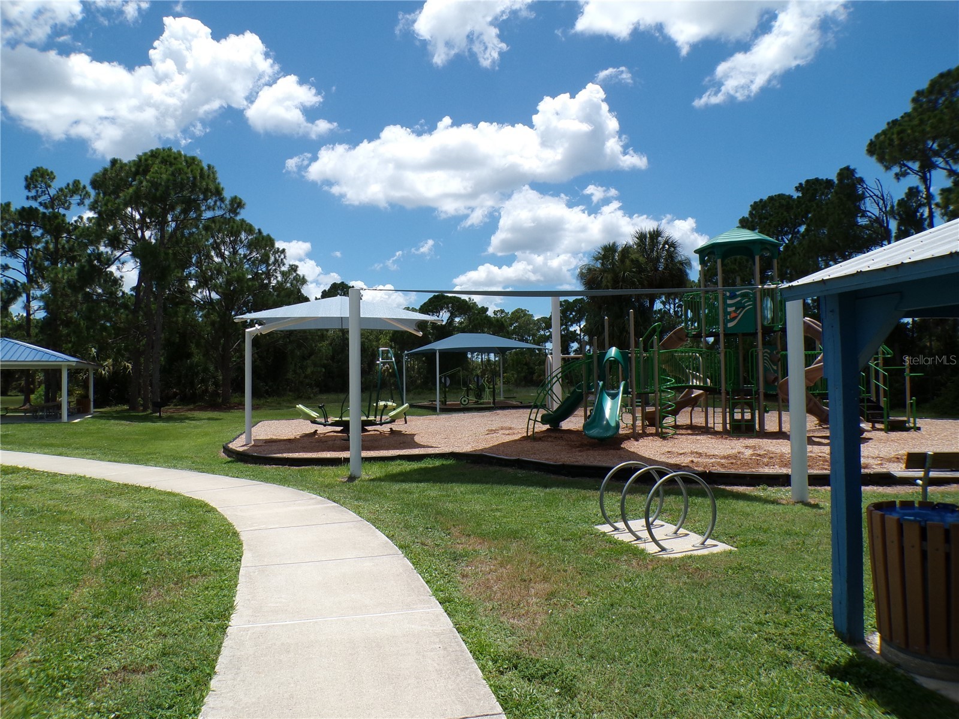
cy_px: 360
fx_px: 665
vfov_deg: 56.8
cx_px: 480
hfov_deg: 71.6
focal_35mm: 24
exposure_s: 1/600
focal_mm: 4.3
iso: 100
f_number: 5.8
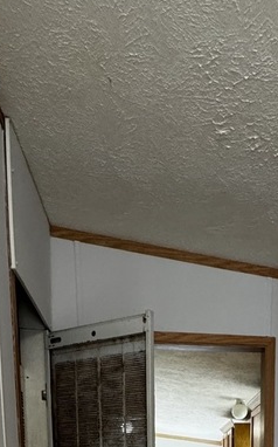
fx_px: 510
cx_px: 213
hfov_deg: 29.9
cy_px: 582
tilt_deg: -9.9
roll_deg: +0.2
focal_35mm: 42
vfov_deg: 33.9
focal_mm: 2.22
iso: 400
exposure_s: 1/60
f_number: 2.2
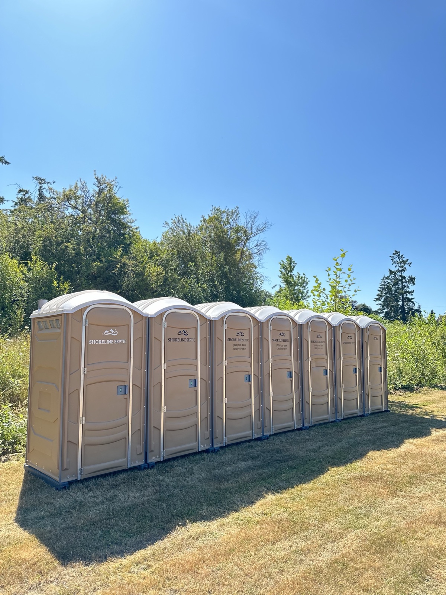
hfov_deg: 56.8
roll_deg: +0.3
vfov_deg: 71.6
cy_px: 298
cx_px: 223
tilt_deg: +8.3
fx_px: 412
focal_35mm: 24
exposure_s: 1/1183
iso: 80
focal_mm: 6.86
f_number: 1.78
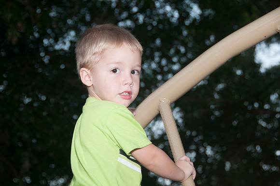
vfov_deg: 13.0
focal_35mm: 105
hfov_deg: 19.5
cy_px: 93
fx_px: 816
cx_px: 140
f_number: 6.3
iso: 200
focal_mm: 70
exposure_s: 1/60
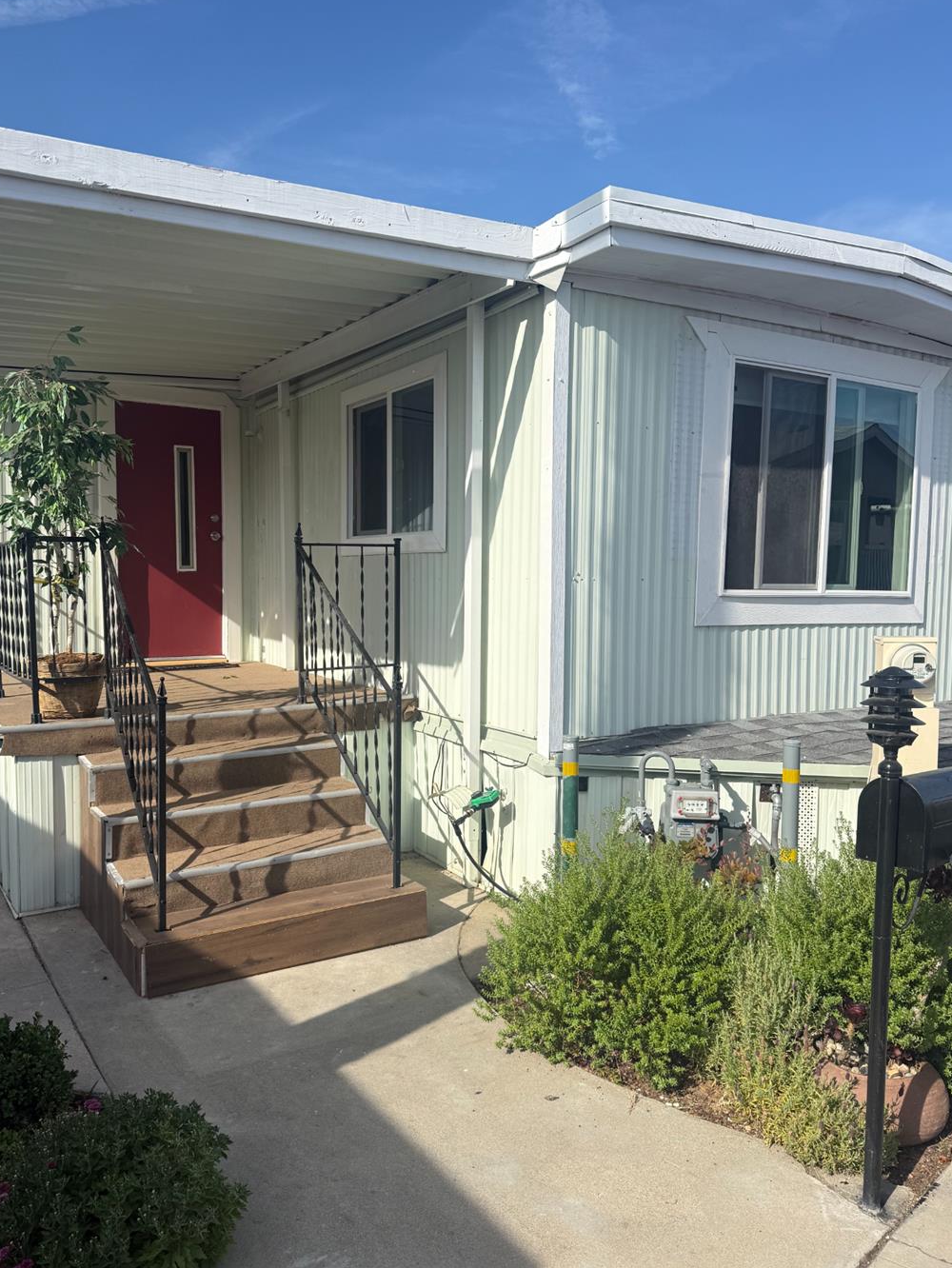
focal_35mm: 27
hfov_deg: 51.4
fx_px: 989
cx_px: 459
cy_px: 642
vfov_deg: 65.3
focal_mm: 6.76
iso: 80
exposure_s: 1/4167
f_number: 1.78
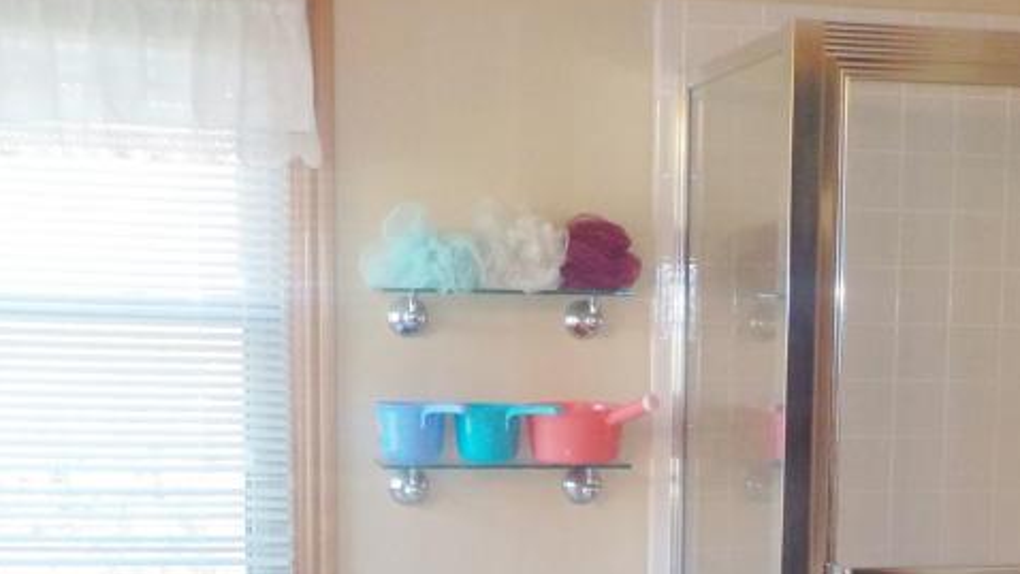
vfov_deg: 16.7
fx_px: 1893
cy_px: 629
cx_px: 711
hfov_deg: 29.9
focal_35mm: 70
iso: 180
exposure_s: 1/30
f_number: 3.3
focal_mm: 4.1
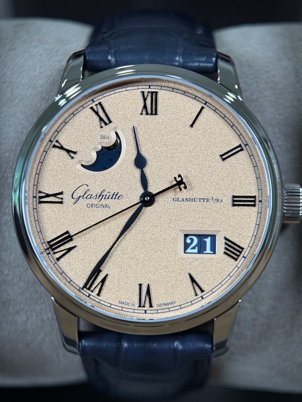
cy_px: 201
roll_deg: -0.8
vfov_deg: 39.7
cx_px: 151
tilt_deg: -21.8
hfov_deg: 30.3
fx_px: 558
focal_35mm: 48
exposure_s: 1/120
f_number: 1.78
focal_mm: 6.76
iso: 64
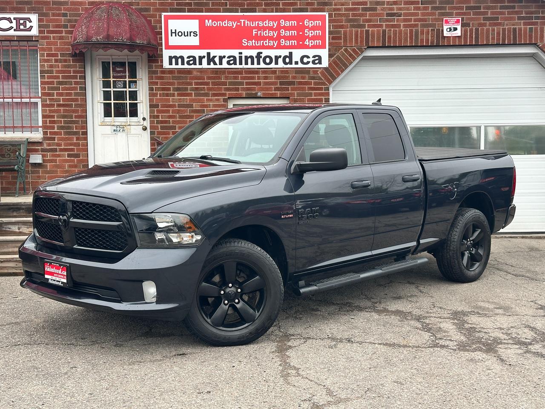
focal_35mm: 48
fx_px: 756
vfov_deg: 30.3
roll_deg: +0.7
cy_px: 204
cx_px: 272
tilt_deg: -4.2
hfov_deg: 39.7
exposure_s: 1/506
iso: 64
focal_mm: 6.86
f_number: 1.78
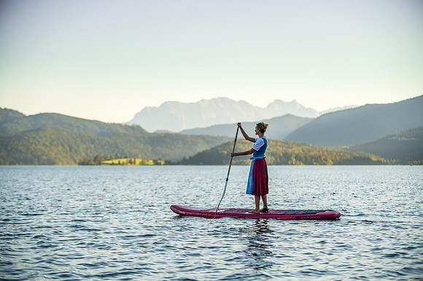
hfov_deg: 23.3
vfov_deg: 15.6
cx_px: 212
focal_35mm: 87
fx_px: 1025
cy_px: 140
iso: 100
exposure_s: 1/1000
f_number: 2.8
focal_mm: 86
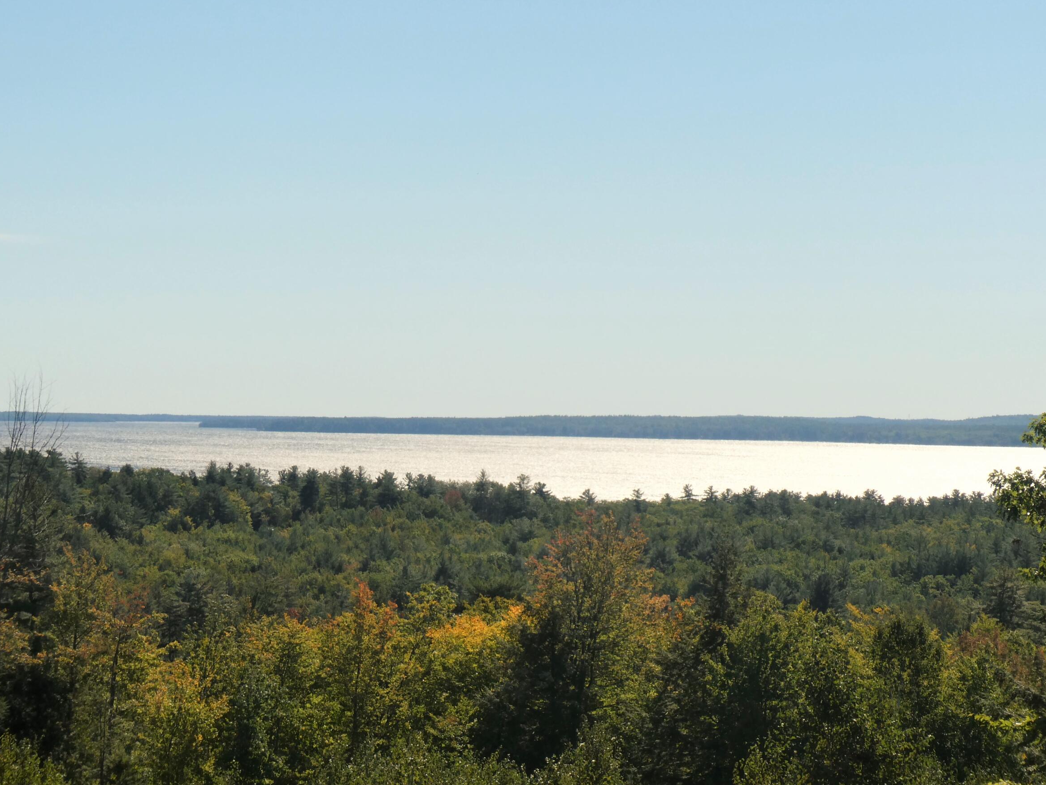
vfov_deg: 13.7
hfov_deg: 18.2
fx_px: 3264
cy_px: 428
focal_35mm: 108
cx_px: 561
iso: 80
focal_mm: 15
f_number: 4.8
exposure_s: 1/800
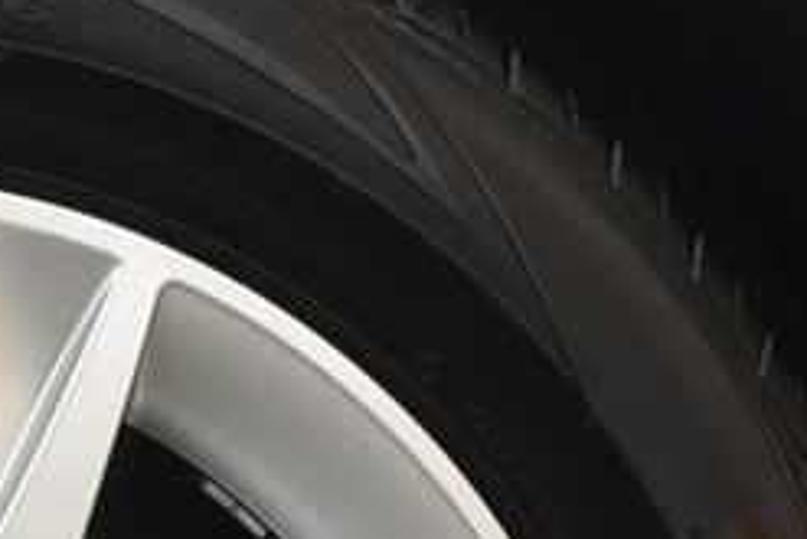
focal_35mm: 112
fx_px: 2512
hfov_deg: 17.4
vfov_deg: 11.3
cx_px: -180
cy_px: 995
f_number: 4.5
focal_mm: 10
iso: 160
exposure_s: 1/400
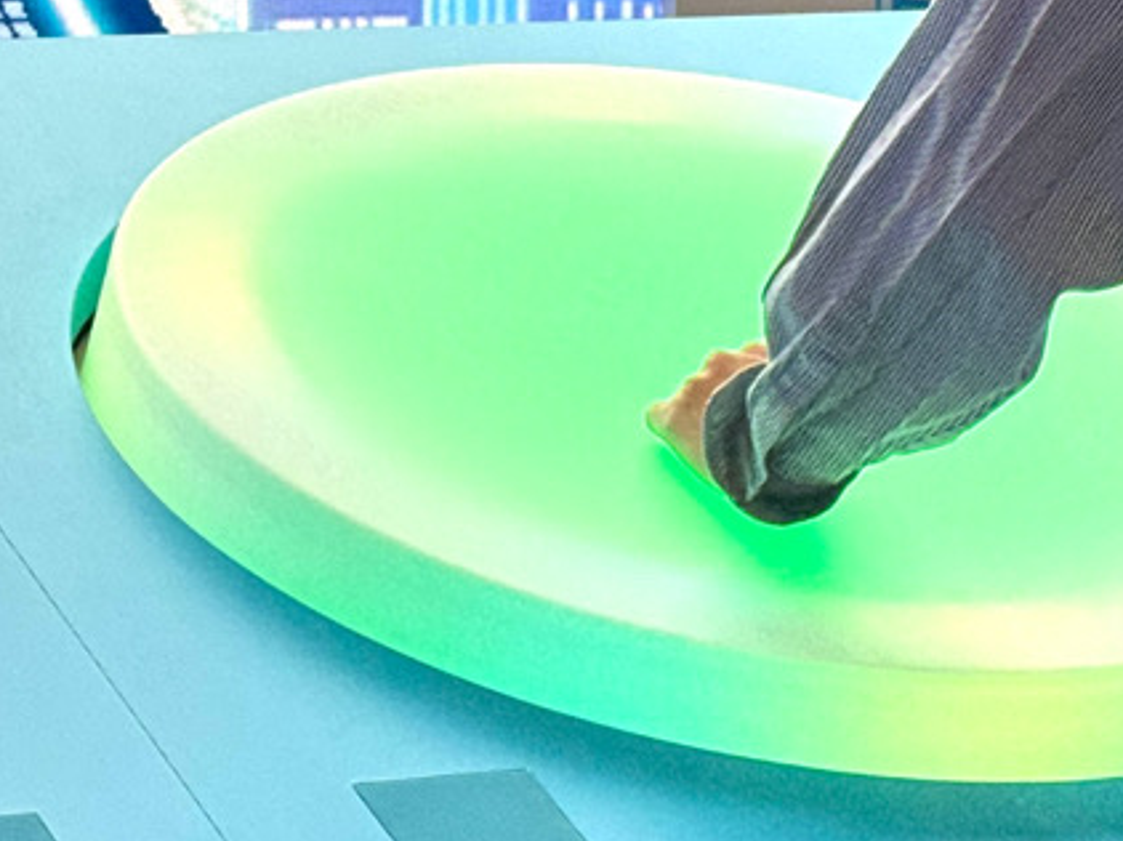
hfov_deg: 10.8
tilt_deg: -3.3
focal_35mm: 182
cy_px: -136
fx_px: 5901
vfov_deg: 8.1
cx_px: 208
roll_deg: +0.2
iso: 50
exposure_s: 1/120
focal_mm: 6.76
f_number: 1.78
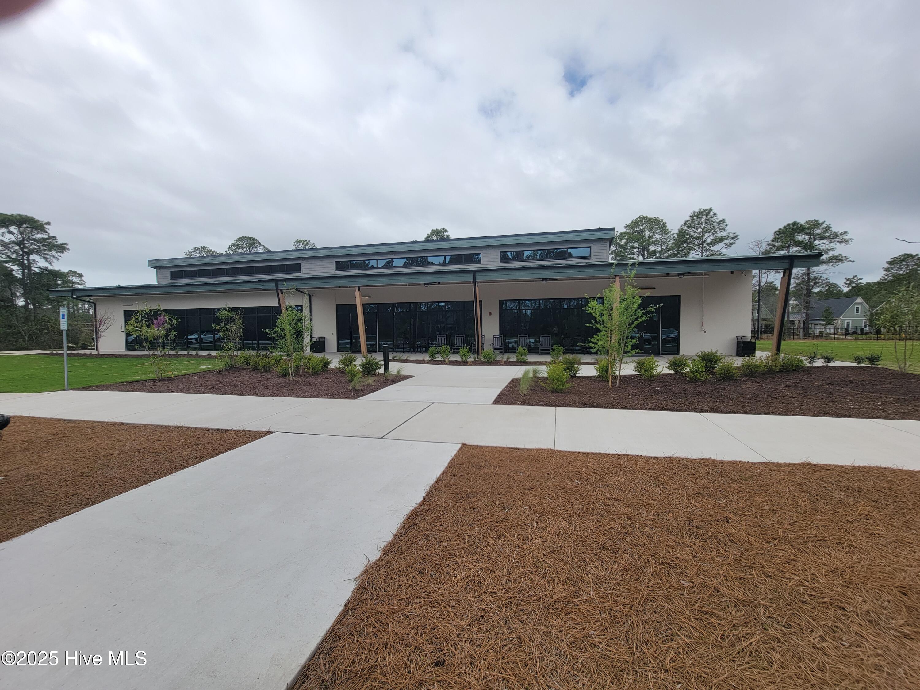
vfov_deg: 89.9
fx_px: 346
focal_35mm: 13
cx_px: 460
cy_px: 345
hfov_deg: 106.2
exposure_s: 1/2094
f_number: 2.2
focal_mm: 2.2
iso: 50
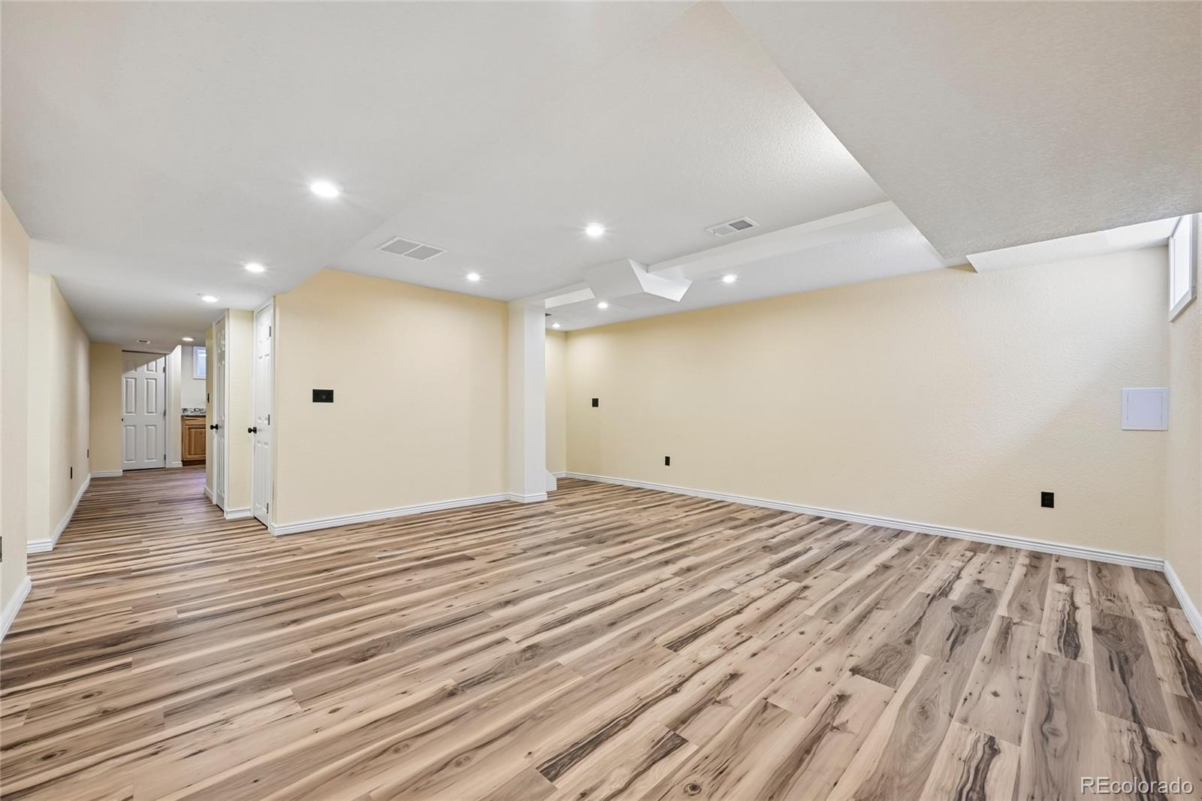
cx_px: 601
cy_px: 400
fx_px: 467
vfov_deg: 81.2
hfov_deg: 104.3
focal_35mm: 14
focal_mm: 14
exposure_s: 1/13
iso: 400
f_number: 10
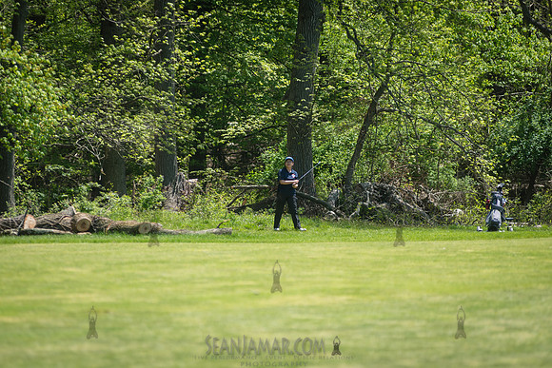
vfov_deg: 6.9
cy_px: 184
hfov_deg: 10.3
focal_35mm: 200
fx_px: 3067
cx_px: 276
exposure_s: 1/800
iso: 100
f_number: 3.5
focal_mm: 200
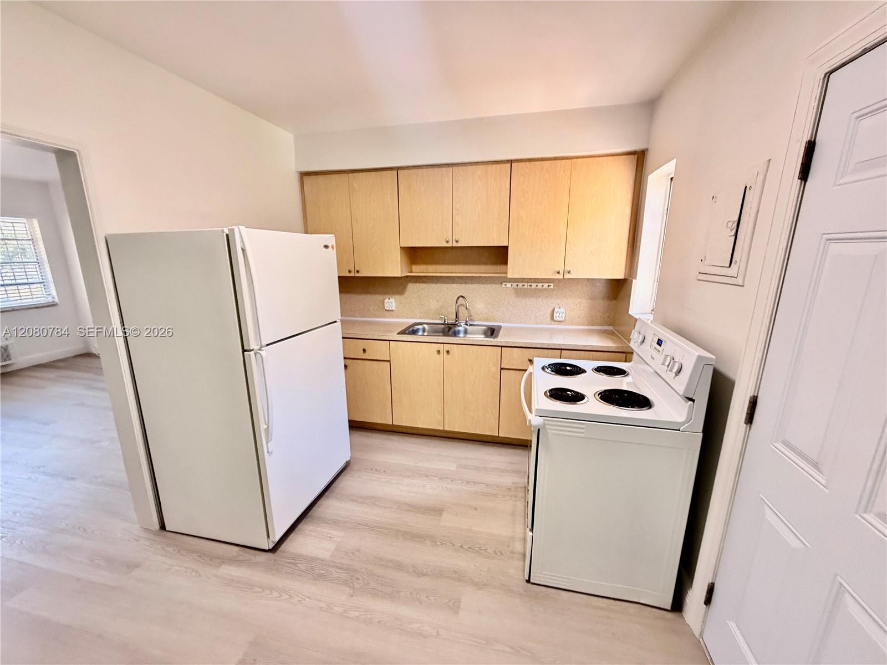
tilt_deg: -14.0
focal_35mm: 14
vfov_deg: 85.7
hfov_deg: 102.1
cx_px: 444
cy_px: 332
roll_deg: -2.0
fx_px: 359
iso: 320
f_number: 2.2
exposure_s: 1/60
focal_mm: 2.22
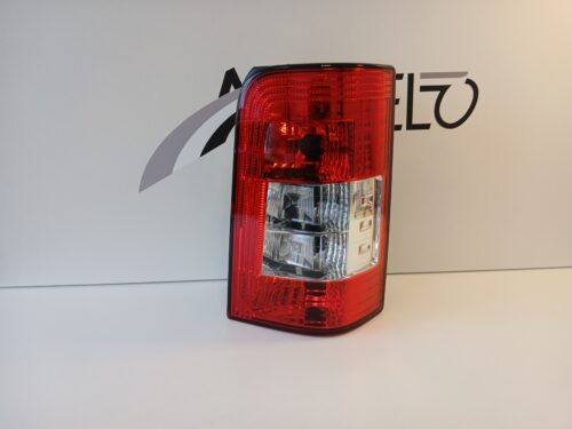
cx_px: 286
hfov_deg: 67.3
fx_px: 430
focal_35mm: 26
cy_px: 214
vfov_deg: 53.1
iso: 64
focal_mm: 3.98
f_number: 1.8
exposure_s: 1/50
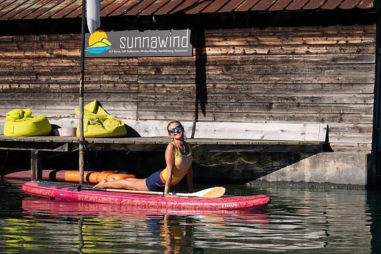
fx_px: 1111
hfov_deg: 19.5
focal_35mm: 105
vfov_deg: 13.0
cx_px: 190
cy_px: 127
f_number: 8
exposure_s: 1/500
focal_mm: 105
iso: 250
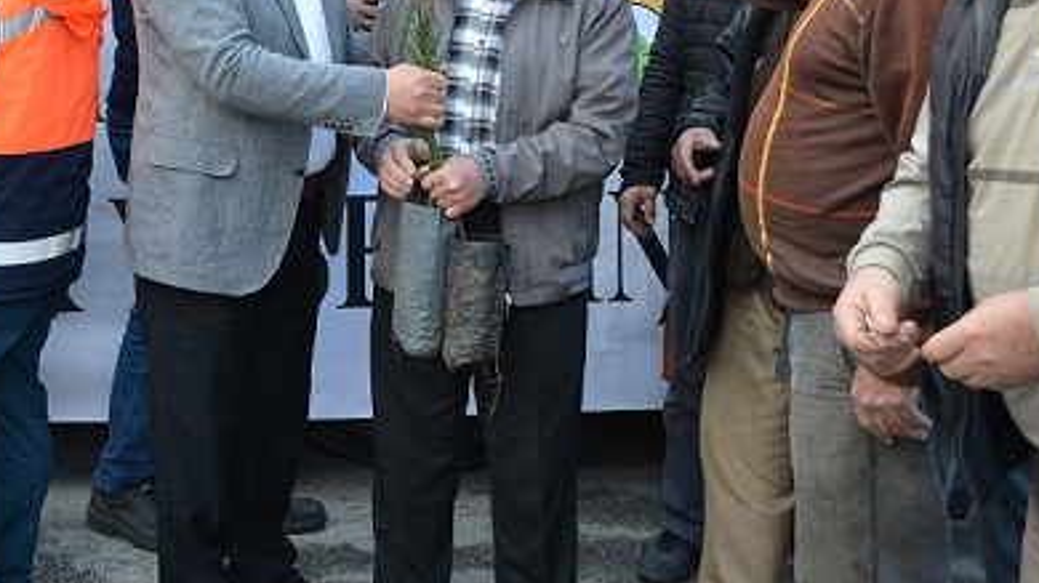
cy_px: 72
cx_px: 317
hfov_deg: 30.7
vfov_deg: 17.5
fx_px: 1873
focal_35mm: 68
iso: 220
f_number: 5.6
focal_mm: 26
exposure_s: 1/125
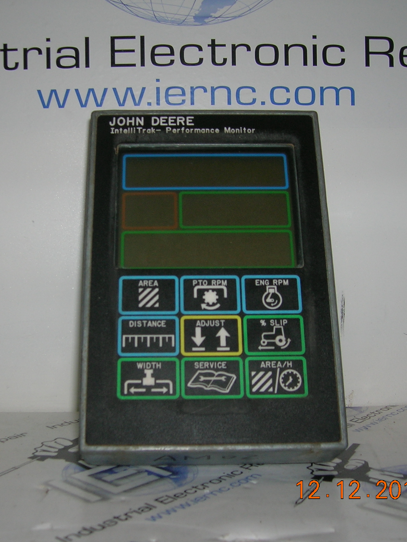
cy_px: 273
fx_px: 721
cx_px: 189
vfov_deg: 41.2
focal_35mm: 46
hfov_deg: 31.5
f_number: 2.9
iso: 50
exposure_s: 1/60.1
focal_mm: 5.7
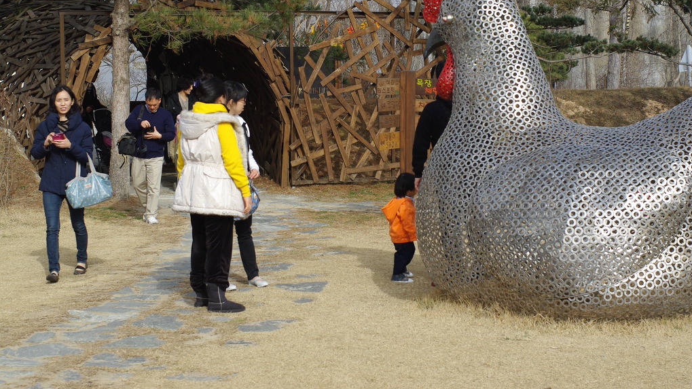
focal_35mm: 79
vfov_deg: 15.3
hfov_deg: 26.9
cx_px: 347
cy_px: 159
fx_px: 1449
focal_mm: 50
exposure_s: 1/500
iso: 200
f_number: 6.7
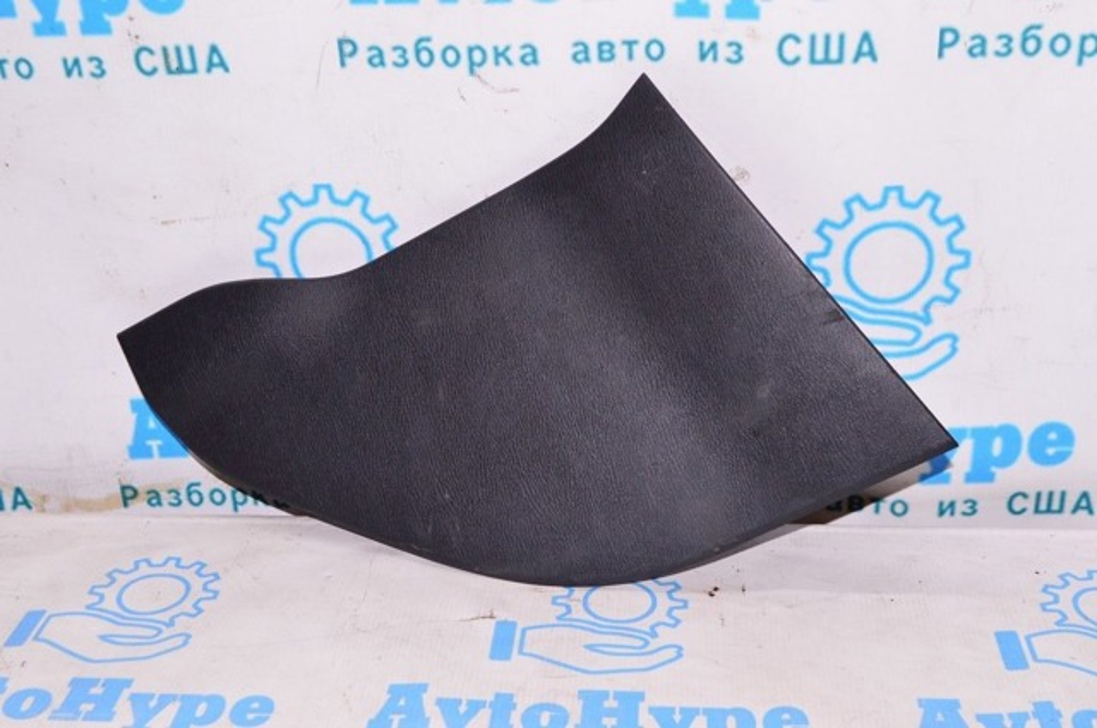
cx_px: 548
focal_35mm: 46
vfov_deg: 28.9
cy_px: 364
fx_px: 1415
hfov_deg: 42.4
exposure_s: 1/200
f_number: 8
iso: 1600
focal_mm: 31
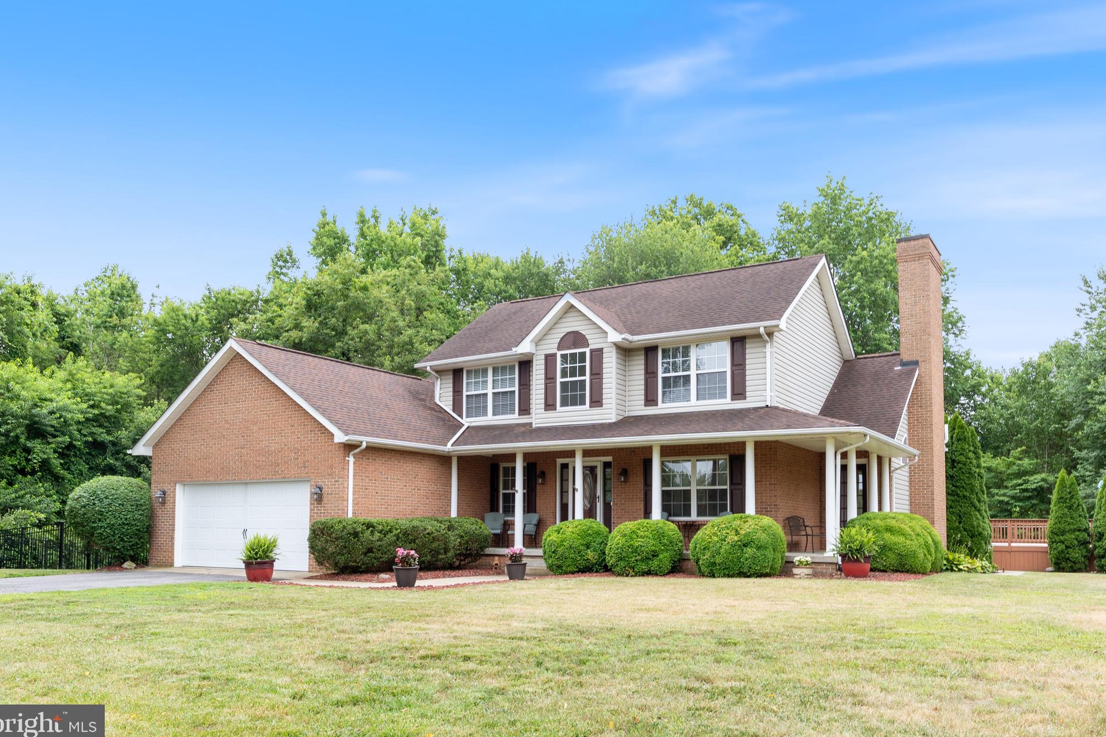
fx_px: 860
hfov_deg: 65.5
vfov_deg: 46.4
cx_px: 554
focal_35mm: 28
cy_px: 363
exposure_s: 1/80
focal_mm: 18
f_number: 8
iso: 100
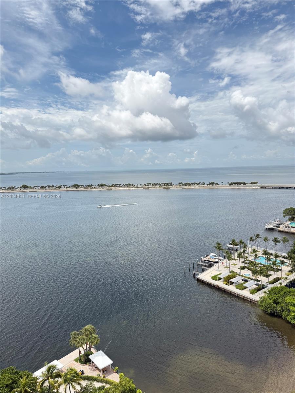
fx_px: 273
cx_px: 148
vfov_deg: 71.6
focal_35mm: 24
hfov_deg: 56.8
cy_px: 196
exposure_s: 1/5319
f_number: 1.78
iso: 100
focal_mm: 6.76
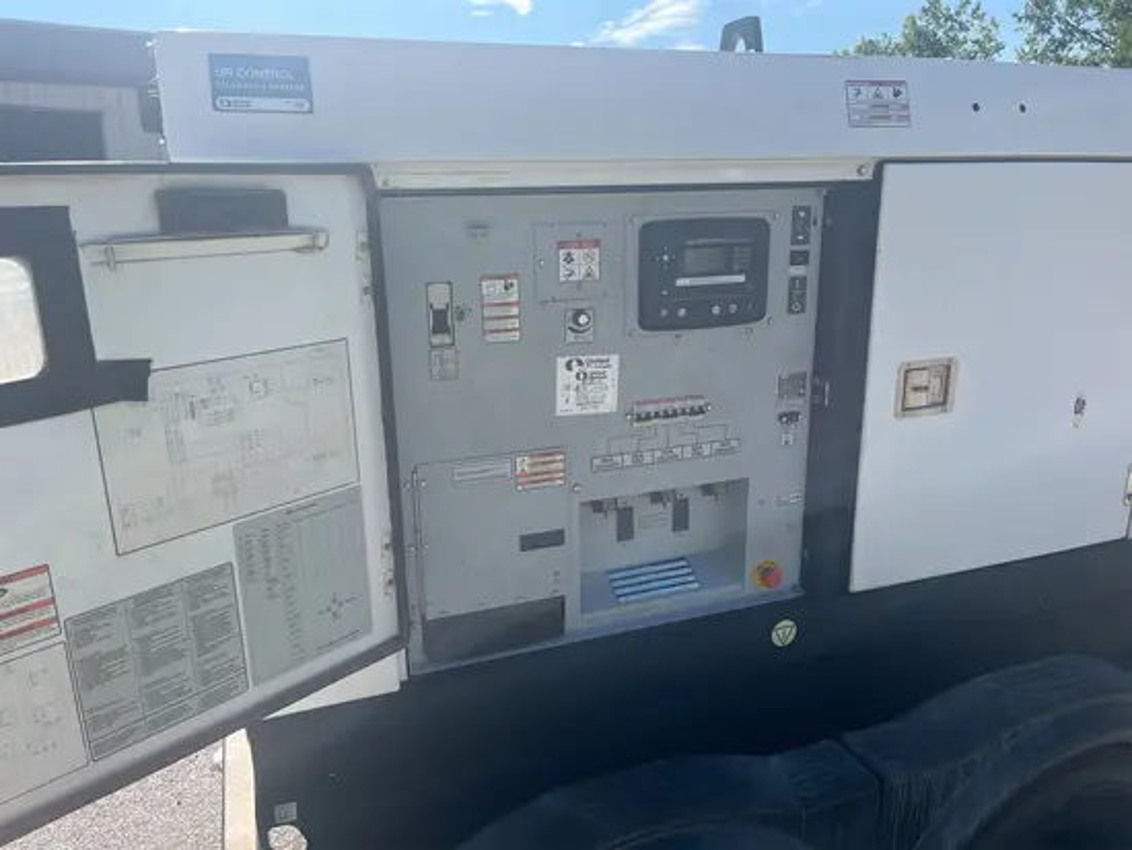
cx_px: 566
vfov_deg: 53.1
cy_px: 425
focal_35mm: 26
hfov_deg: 67.3
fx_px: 851
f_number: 1.6
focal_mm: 5.1
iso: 50
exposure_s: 1/2137
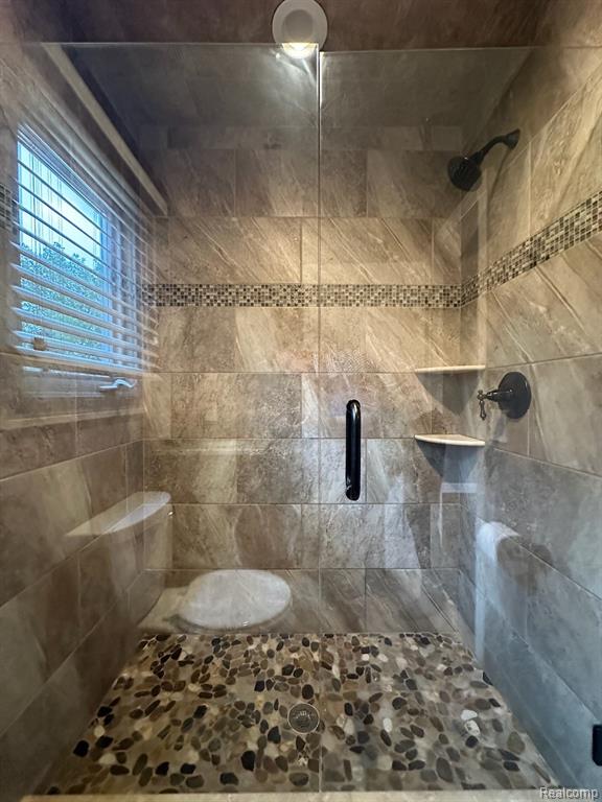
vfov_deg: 102.1
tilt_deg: +0.3
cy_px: 401
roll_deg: -0.7
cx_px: 301
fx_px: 325
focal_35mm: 14
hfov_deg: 85.7
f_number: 2.2
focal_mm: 2.22
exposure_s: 1/60
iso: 640
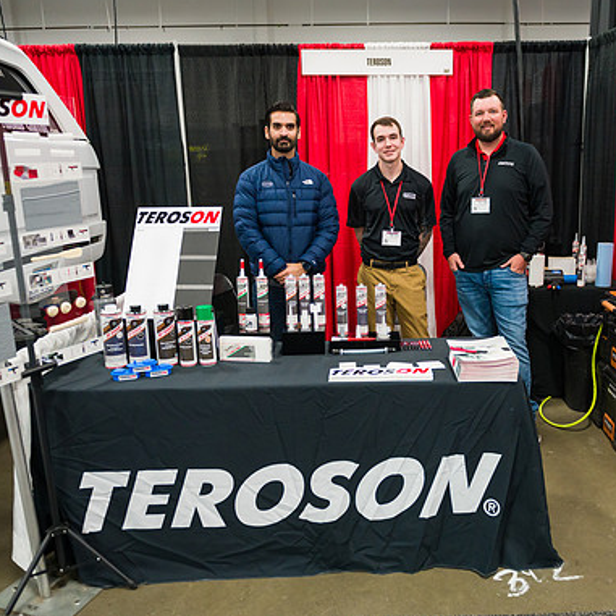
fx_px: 624
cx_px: 383
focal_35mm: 31
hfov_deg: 52.0
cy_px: 306
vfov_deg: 52.5
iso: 3200
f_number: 3.2
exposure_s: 1/320
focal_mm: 24
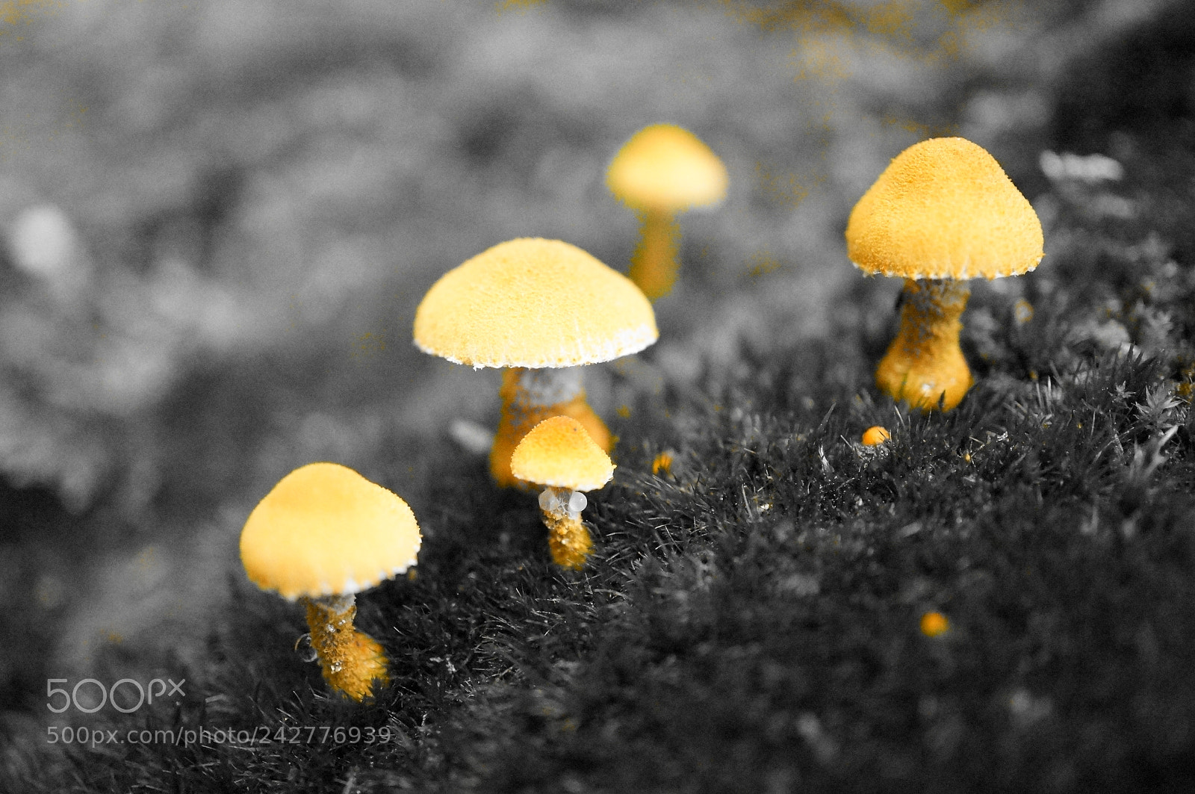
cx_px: 598
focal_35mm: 45
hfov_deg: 43.6
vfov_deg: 29.8
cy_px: 397
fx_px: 1492
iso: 6400
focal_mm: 30
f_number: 4.5
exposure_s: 1/400
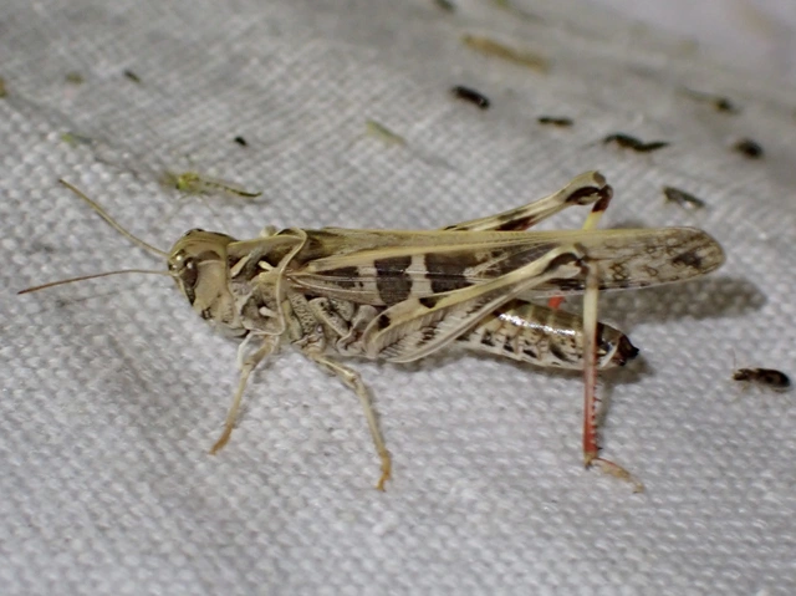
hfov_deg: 19.7
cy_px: 298
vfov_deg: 14.8
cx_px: 398
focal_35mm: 100
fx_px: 2298
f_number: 4.9
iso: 500
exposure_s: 1/40
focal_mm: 18
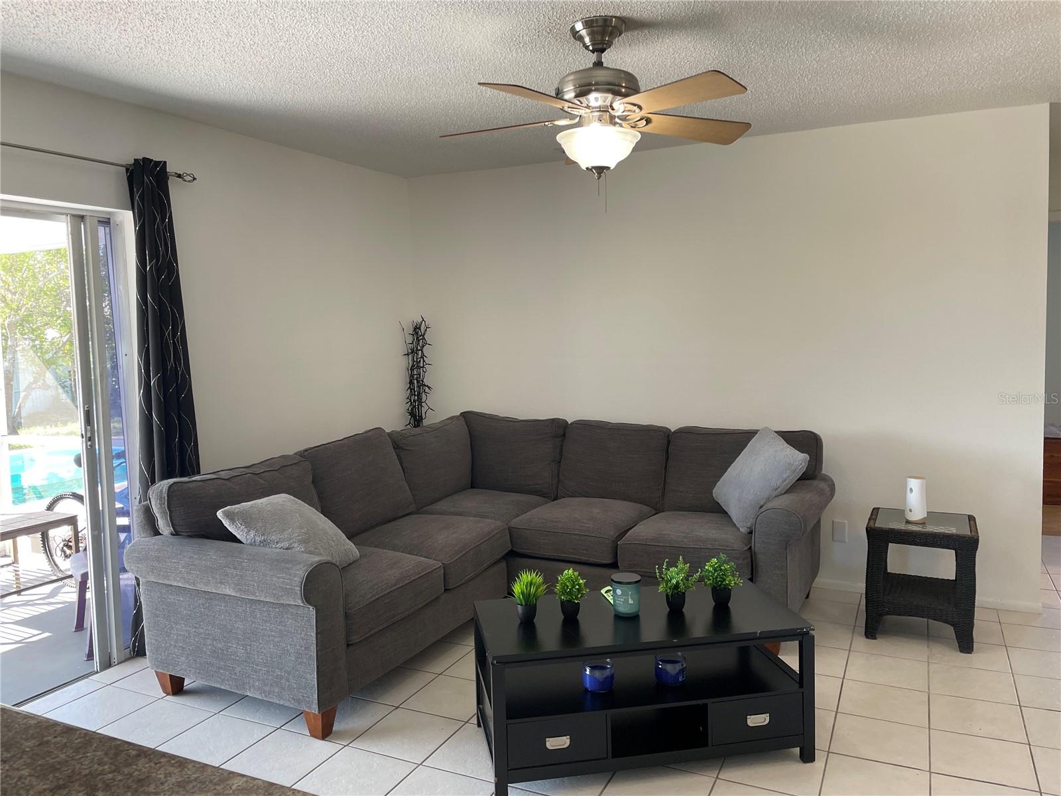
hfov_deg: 67.3
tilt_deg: -5.1
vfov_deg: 53.1
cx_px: 530
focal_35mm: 26
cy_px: 398
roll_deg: +1.5
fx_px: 797
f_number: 1.6
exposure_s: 1/120
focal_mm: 4.2
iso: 80
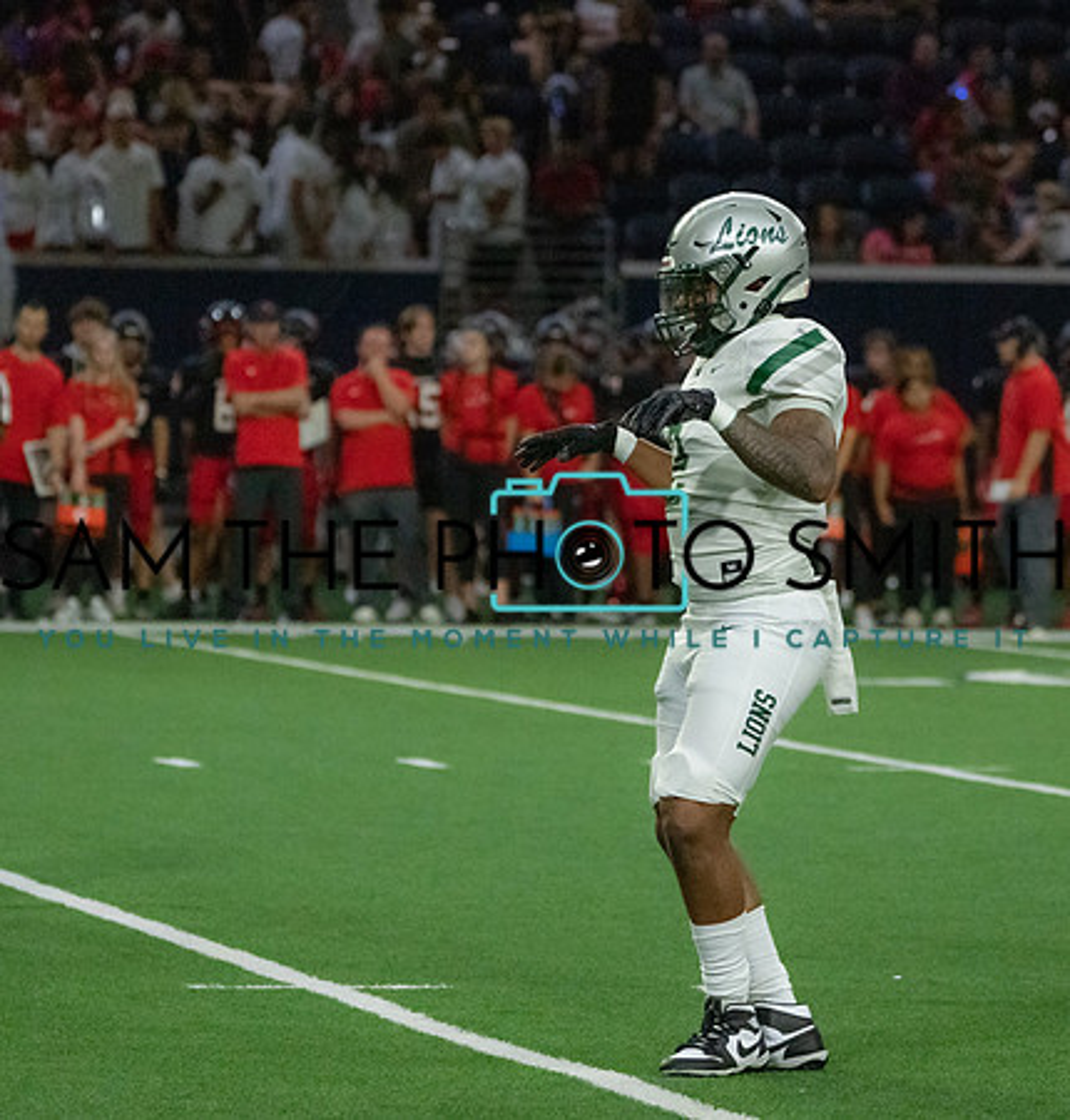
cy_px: 538
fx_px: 9395
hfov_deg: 6.5
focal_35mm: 262
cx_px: 640
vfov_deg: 6.8
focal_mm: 181
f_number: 5.6
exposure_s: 1/1250
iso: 12800
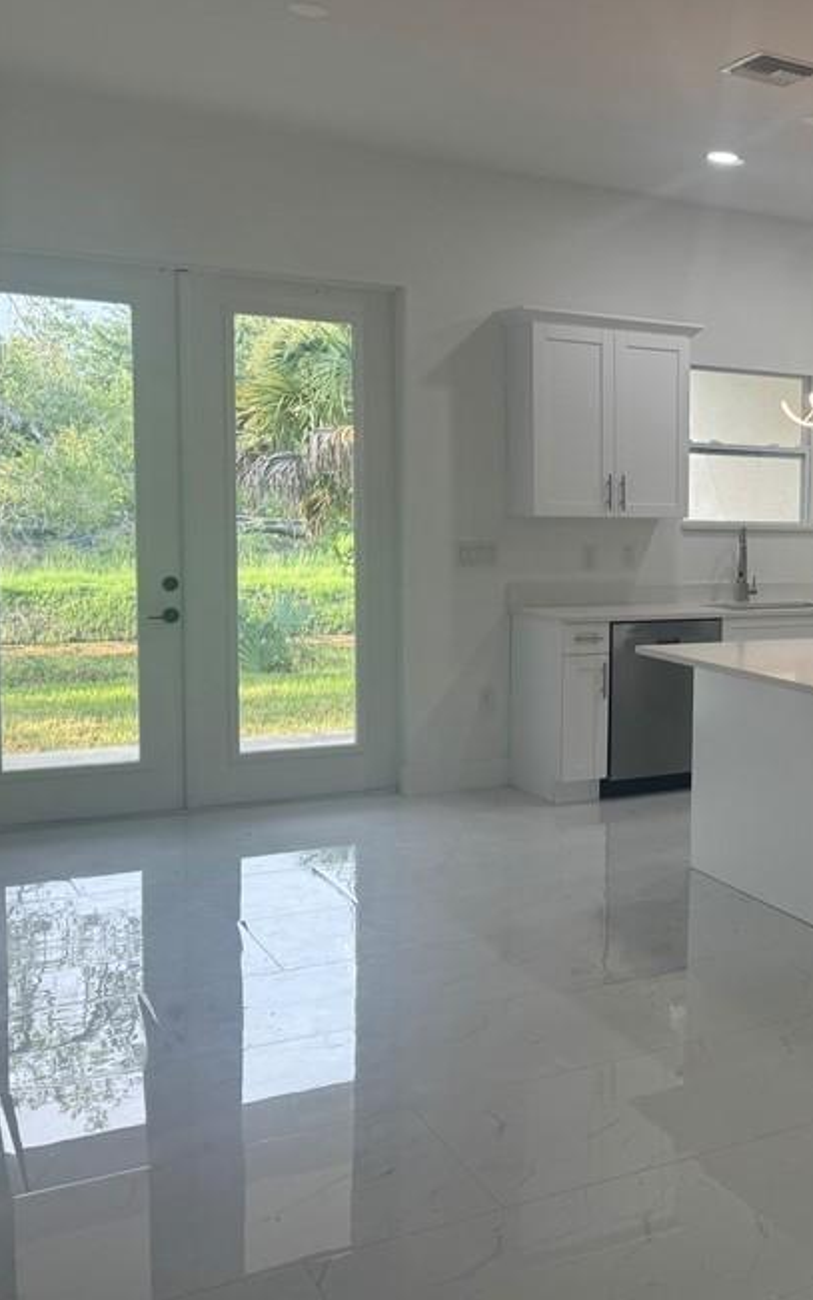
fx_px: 1418
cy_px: 631
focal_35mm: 40
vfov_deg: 49.3
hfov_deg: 29.2
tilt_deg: -4.8
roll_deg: -0.9
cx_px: 875
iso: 64
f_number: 1.78
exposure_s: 1/120
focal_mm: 6.76
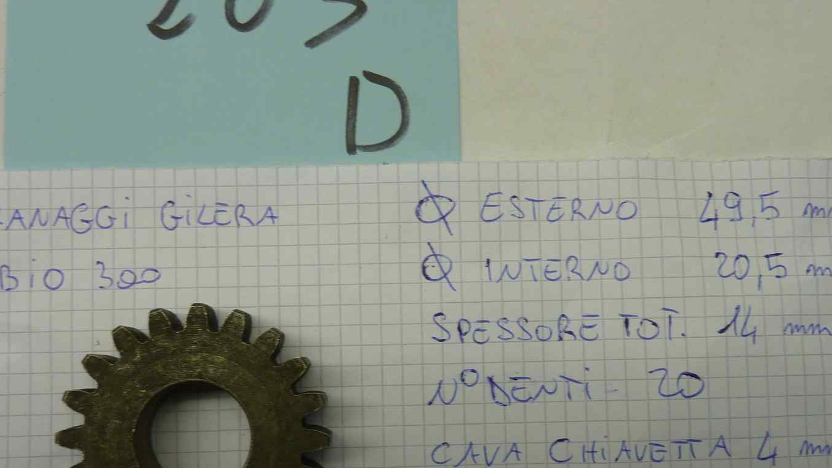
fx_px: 904
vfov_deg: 28.9
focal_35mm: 41
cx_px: 412
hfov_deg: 49.4
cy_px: 293
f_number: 3.3
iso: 80
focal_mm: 4.1
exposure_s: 1/40
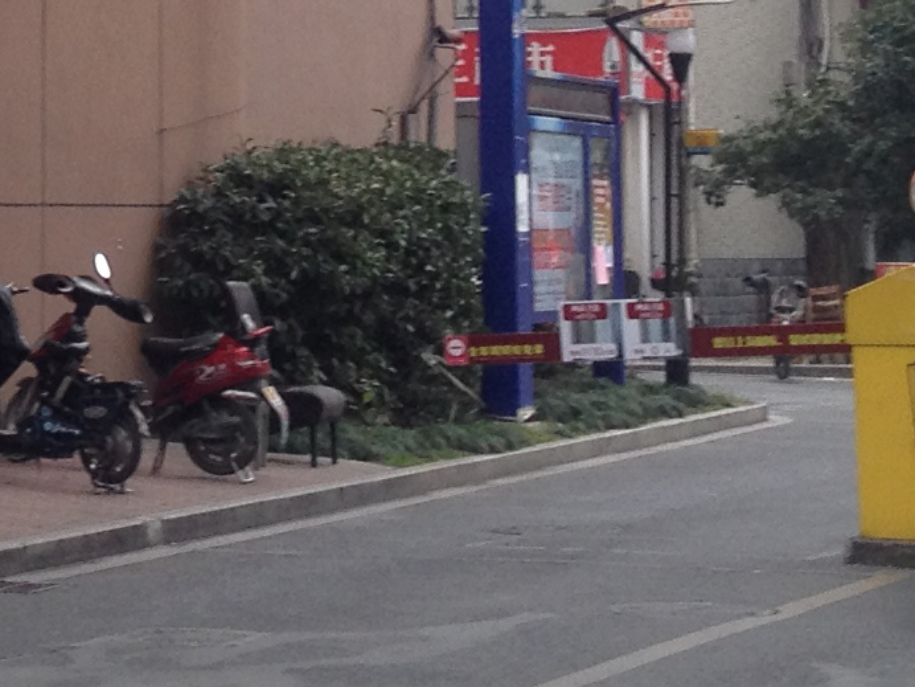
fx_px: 4361
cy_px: -293
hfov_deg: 11.6
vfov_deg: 8.8
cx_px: -362
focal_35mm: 165
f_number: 2.4
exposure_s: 1/147
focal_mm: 4.28
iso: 50
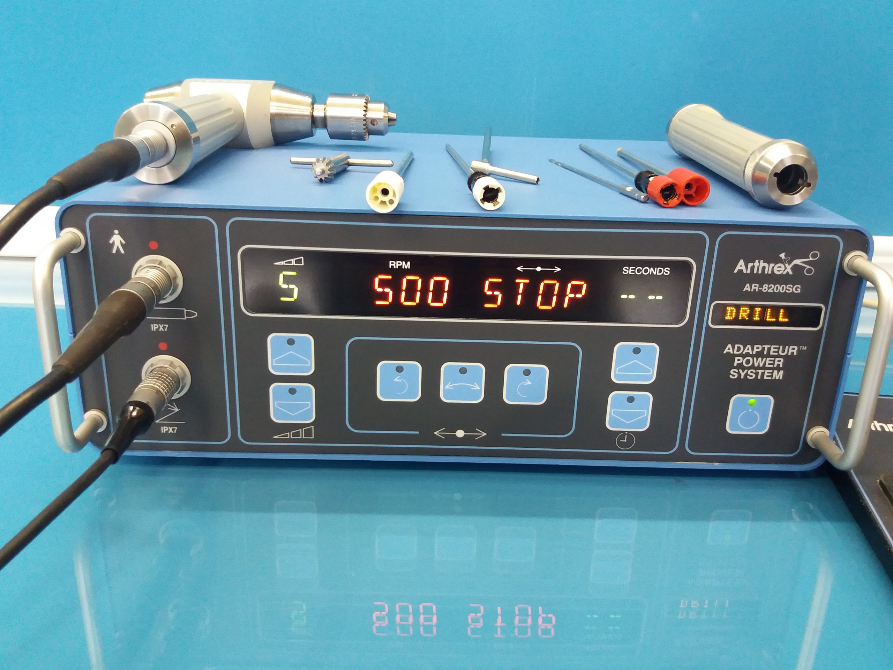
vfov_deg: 49.7
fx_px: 722
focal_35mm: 28
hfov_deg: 63.4
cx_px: 446
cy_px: 335
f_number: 1.9
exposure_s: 1/17
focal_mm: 3.7
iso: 200
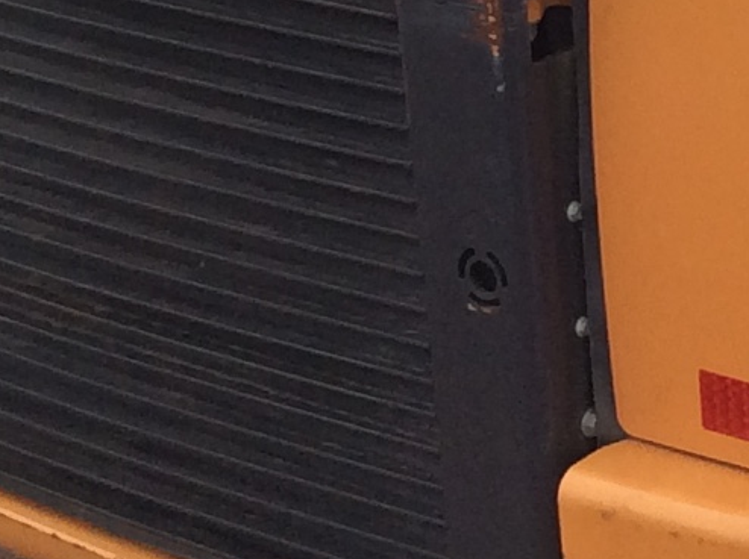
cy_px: -261
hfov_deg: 11.5
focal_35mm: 168
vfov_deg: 8.6
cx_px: 922
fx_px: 3630
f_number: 2.4
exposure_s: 1/784
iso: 32
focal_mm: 3.3
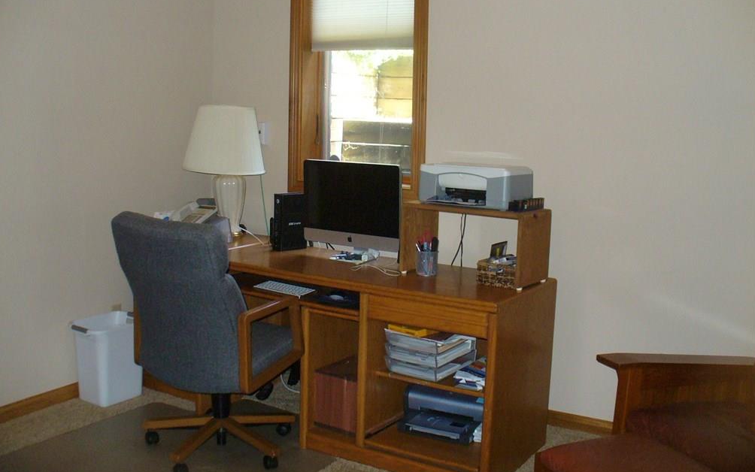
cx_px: 373
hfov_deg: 49.3
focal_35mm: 40
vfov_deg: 31.9
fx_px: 823
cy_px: 187
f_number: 2.8
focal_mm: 6.1
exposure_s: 1/60
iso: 300
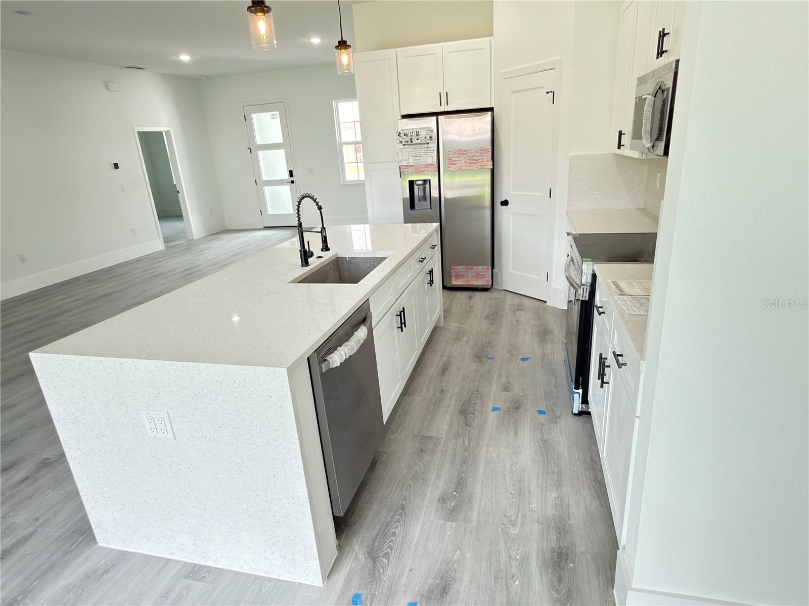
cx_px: 404
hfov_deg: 81.8
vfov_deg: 65.9
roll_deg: +3.6
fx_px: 467
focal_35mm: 20
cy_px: 303
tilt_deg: -17.4
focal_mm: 2.22
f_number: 2.2
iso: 80
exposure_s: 1/40
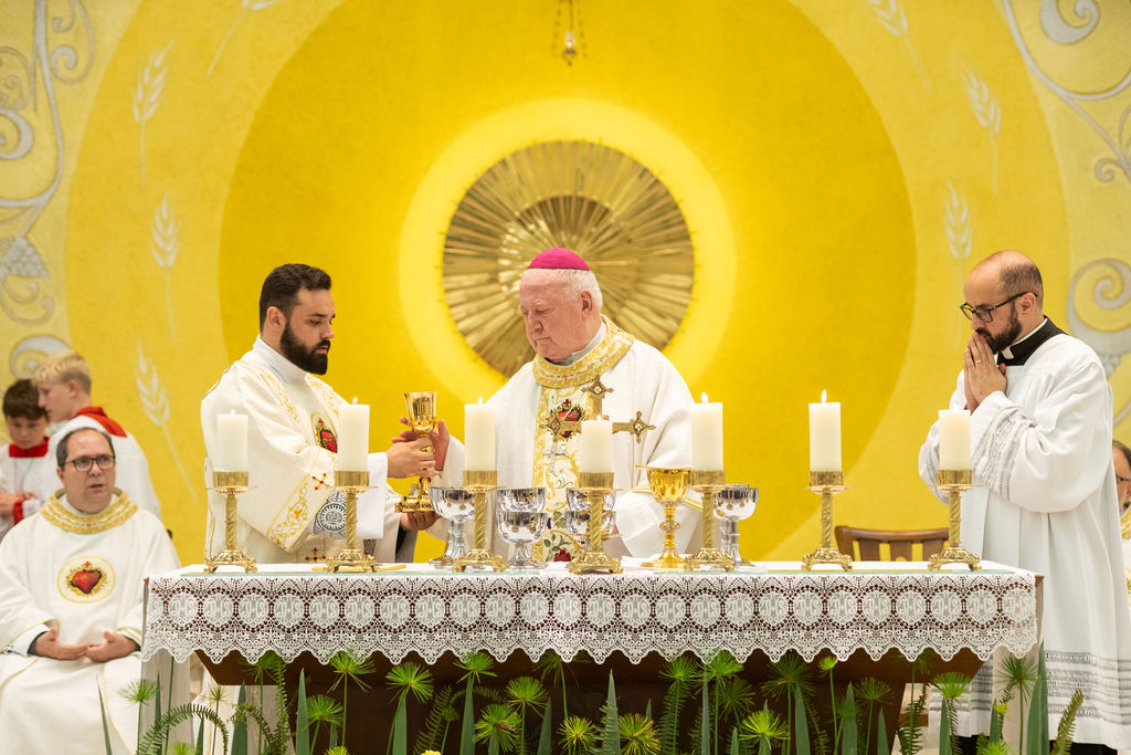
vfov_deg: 16.1
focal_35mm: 85
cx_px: 566
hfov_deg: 23.9
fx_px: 2671
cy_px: 378
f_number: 3.2
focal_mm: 85
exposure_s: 1/200
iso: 2000
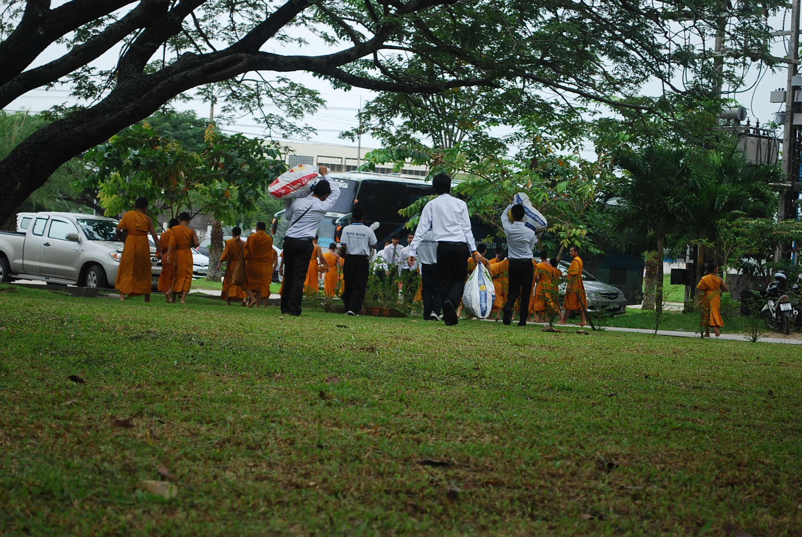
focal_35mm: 82
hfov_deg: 24.6
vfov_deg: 16.6
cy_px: 268
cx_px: 401
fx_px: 1840
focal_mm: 55
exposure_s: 1/100
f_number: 5.6
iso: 200
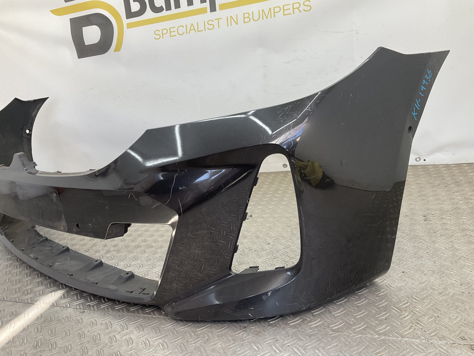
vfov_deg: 48.2
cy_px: 178
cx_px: 237
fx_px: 397
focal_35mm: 29
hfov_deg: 61.7
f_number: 1.8
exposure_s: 1/100
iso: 16
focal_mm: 3
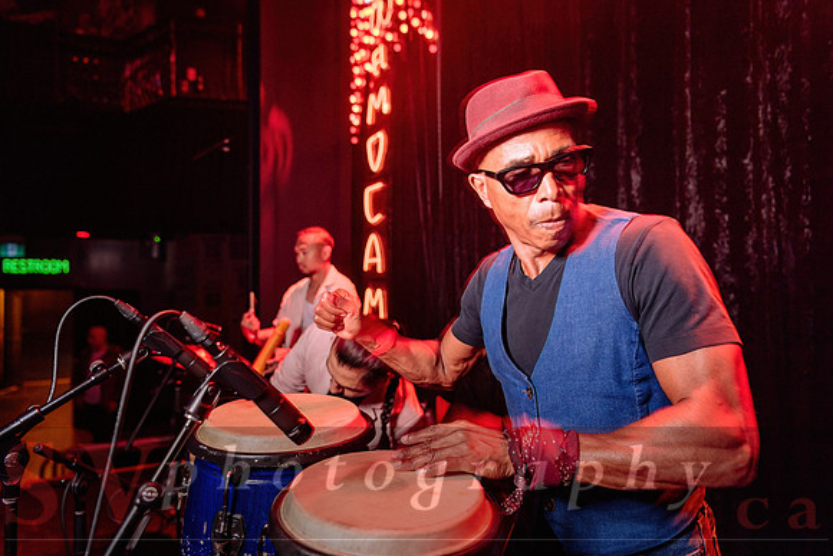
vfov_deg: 53.2
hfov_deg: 73.7
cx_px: 416
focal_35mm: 24
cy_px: 278
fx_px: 555
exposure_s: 1/40
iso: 500
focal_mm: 24
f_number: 3.2
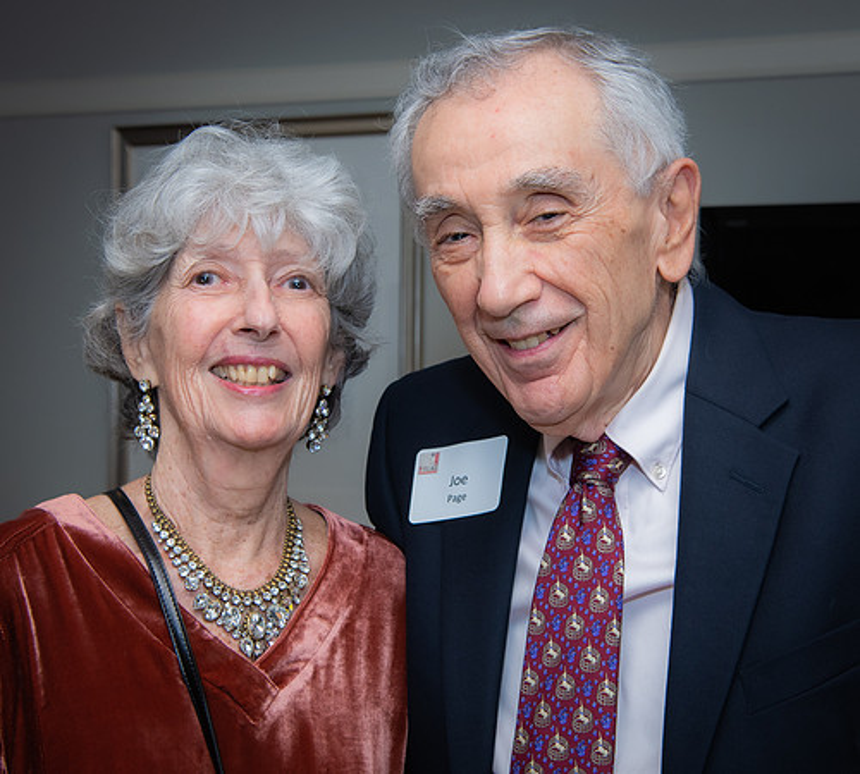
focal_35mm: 74
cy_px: 410
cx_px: 530
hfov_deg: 24.5
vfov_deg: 22.2
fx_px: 1972
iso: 500
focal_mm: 40
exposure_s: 1/60
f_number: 7.1
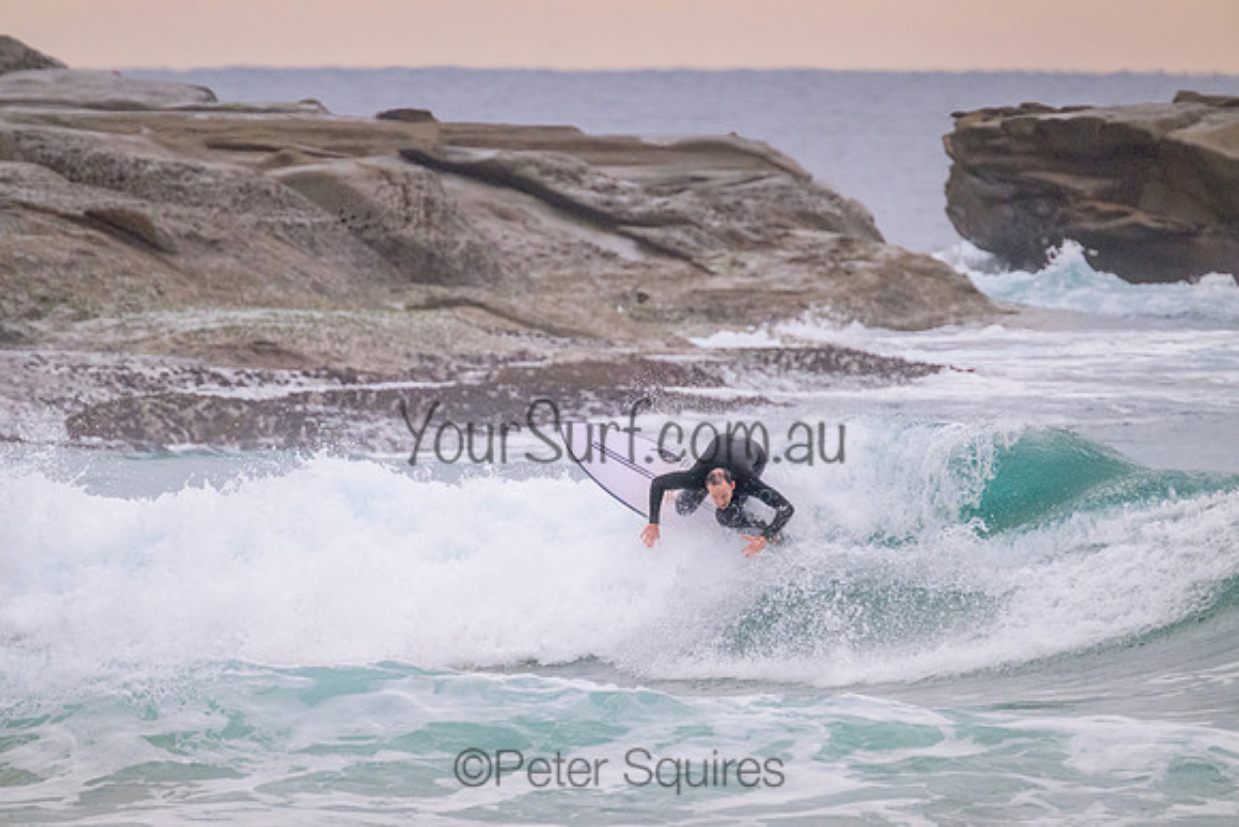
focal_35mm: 800
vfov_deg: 1.7
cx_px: 620
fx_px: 27538
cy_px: 414
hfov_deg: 2.6
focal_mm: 800
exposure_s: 1/1250
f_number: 11
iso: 5000
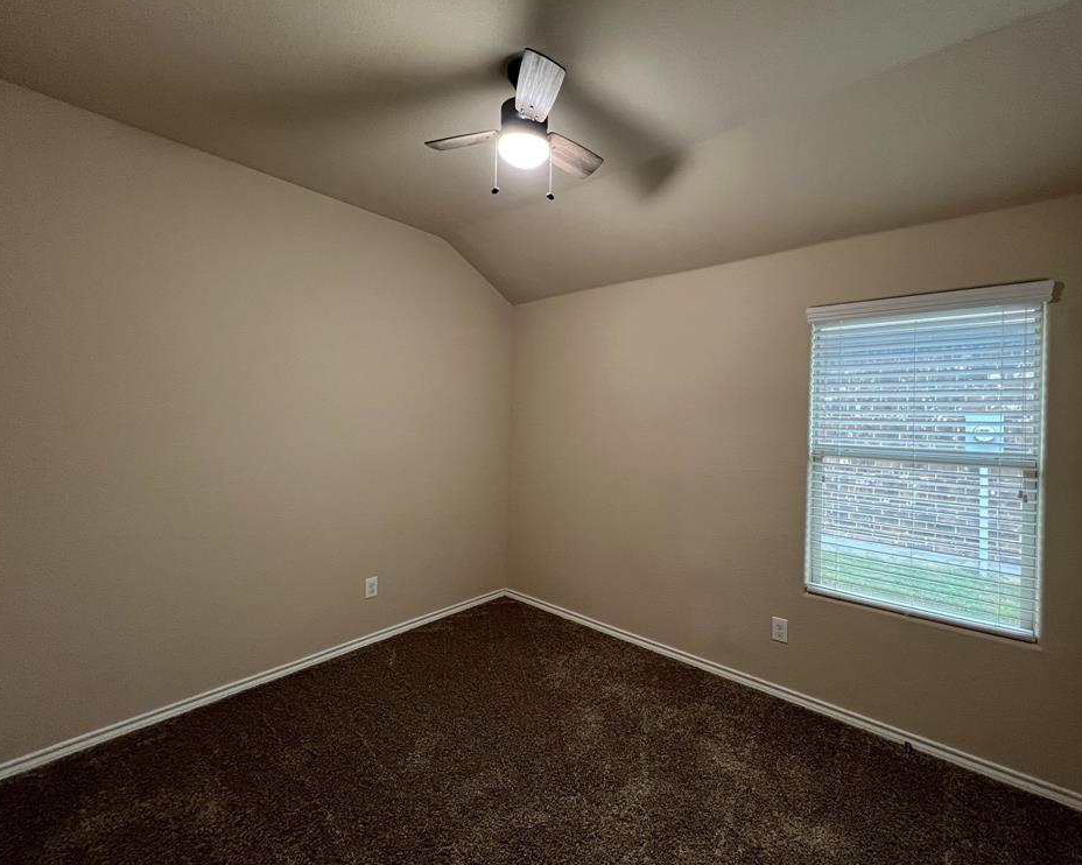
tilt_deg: -0.7
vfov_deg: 87.9
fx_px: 448
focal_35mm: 14
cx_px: 583
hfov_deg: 100.5
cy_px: 419
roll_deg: -1.1
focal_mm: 1.57
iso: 320
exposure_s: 1/60
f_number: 1.8
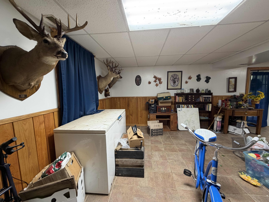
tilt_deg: -6.5
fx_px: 109
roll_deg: +0.2
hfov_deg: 102.1
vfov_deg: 85.7
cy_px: 101
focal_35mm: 14
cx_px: 134
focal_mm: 2.22
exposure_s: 1/60
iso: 200
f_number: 2.2
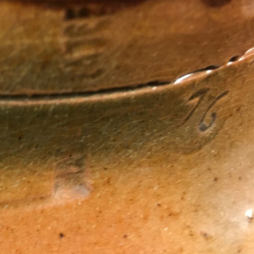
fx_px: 565
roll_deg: -2.5
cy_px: 68
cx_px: -83
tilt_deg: -41.9
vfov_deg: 25.1
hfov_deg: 22.5
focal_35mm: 68
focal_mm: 4.15
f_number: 2.2
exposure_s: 1/17
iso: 50
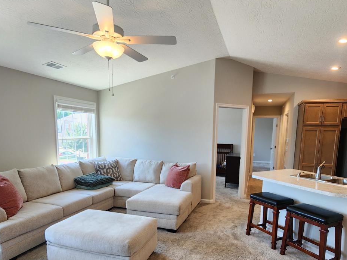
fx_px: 210
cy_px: 164
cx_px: 188
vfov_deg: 62.5
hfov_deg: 78.8
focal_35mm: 21
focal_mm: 2.2
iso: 125
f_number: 2.2
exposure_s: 1/60
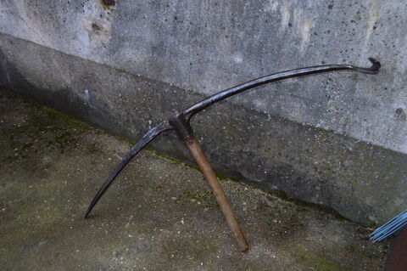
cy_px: 136
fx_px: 390
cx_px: 204
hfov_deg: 55.2
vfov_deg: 38.3
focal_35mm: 34
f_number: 3.8
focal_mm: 23
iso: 200
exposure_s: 1/125
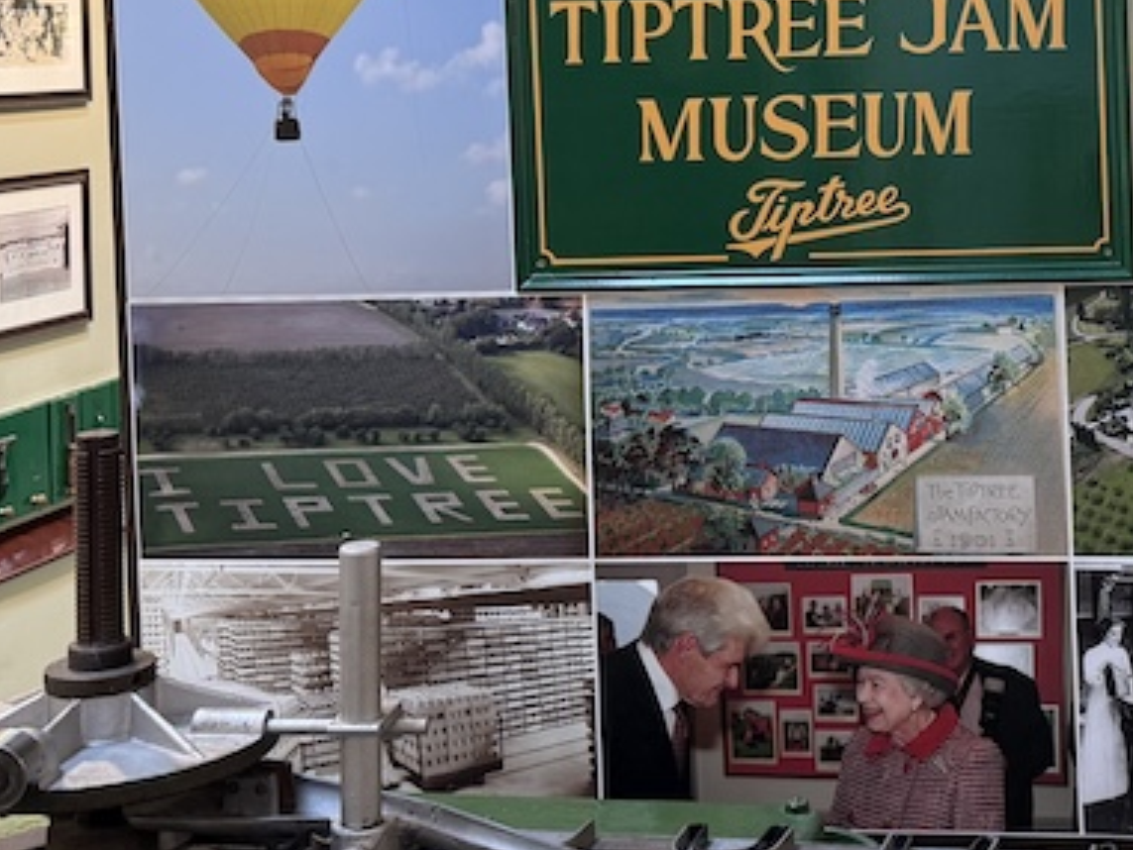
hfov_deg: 29.3
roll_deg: +0.4
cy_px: 80
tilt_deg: -1.2
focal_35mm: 63
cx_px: 1041
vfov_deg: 22.7
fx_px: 2063
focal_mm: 6.76
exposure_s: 1/50
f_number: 1.78
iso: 200
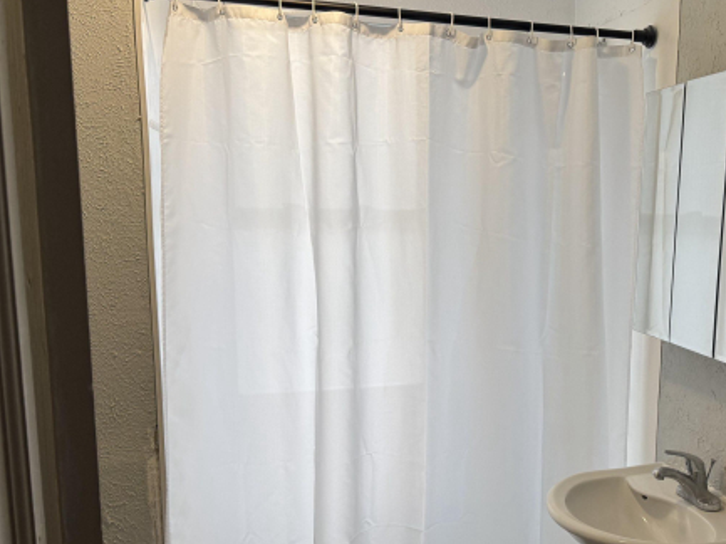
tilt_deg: -9.7
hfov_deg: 49.2
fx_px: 775
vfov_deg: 38.5
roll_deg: -1.4
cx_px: 494
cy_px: 322
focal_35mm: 37
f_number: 1.78
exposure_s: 1/120
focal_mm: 6.76
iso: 160
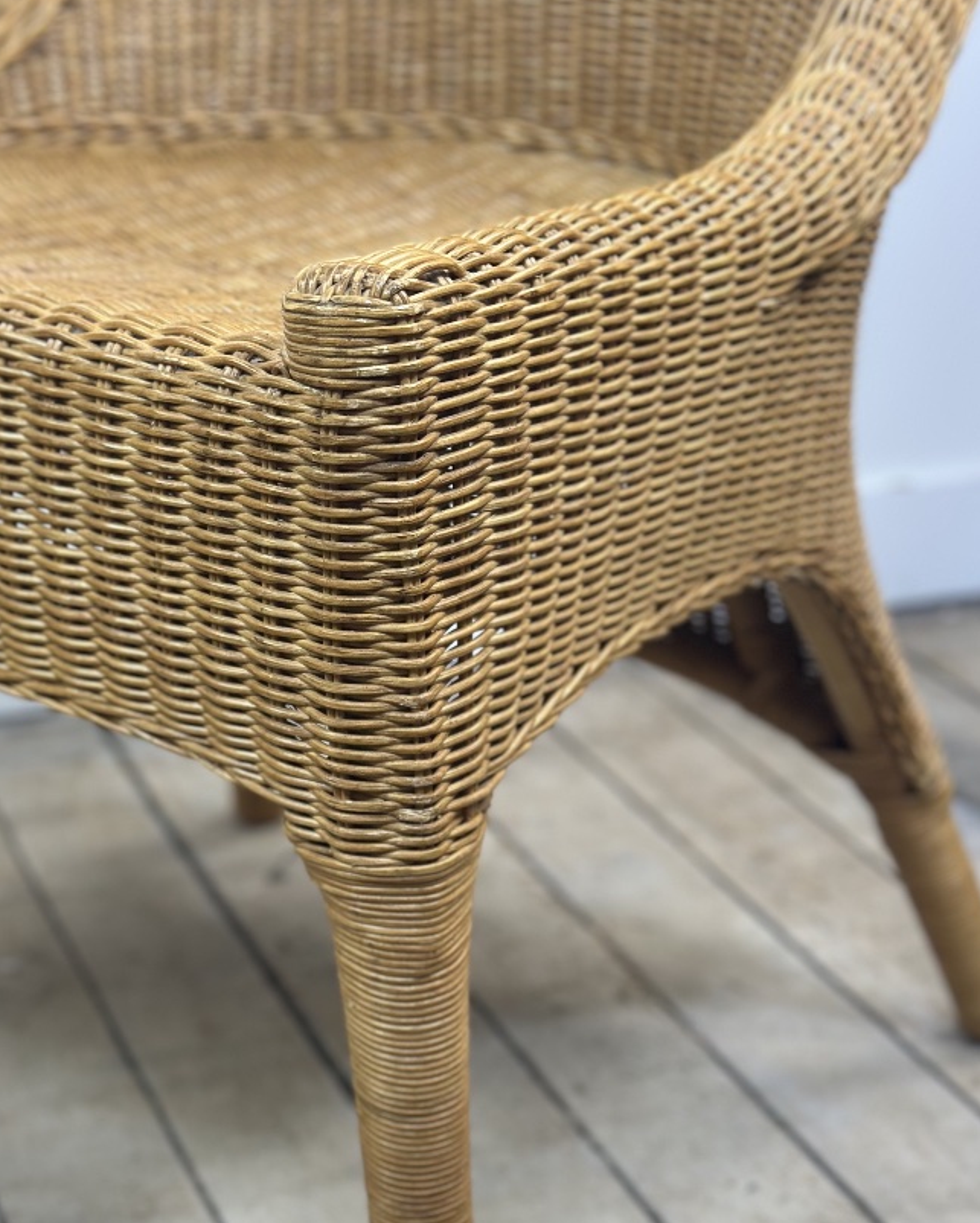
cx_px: 367
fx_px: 2536
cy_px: 879
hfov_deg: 21.8
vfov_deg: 26.9
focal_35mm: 70
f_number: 1.78
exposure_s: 1/100
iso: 125
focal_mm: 6.86
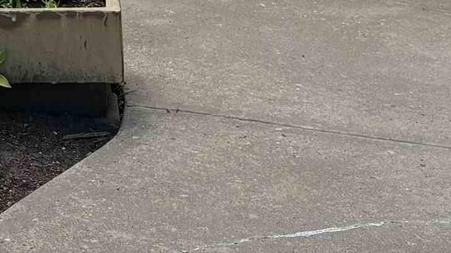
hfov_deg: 15.9
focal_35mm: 119
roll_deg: -0.3
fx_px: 1423
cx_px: -300
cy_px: -451
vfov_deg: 8.8
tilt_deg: +3.7
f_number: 1.6
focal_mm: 5.96
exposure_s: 1/2141
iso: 64
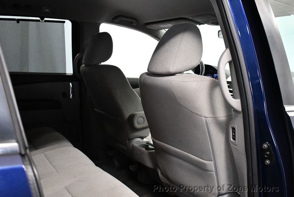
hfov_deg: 53.1
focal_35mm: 36
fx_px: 294
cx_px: 147
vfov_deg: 36.9
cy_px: 98
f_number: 3.5
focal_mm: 18
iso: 3200
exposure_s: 1/125
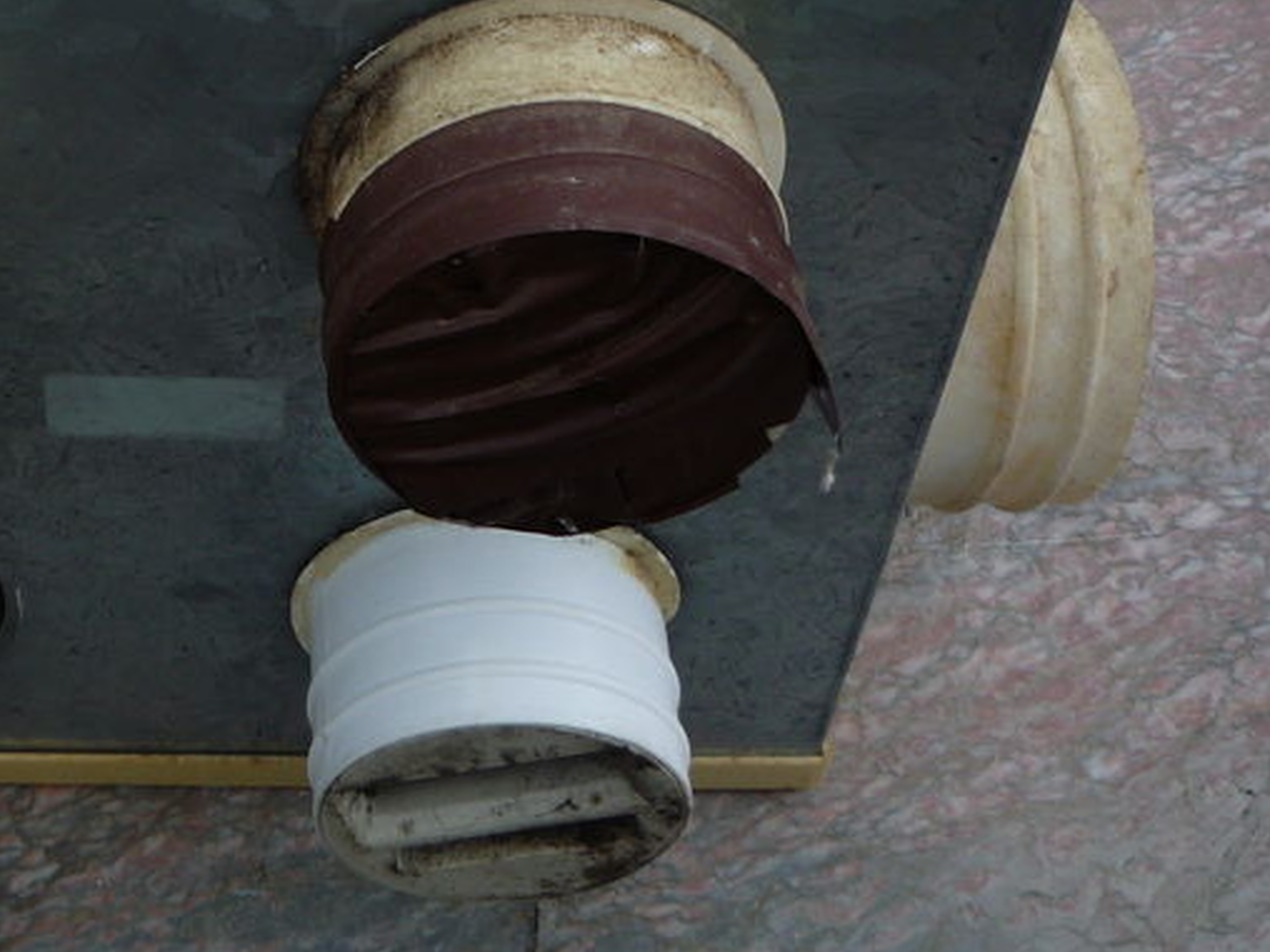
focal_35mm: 59
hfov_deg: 31.2
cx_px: 125
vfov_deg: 24.0
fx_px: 2165
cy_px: 55
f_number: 4
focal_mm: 5.2
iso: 100
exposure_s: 1/400
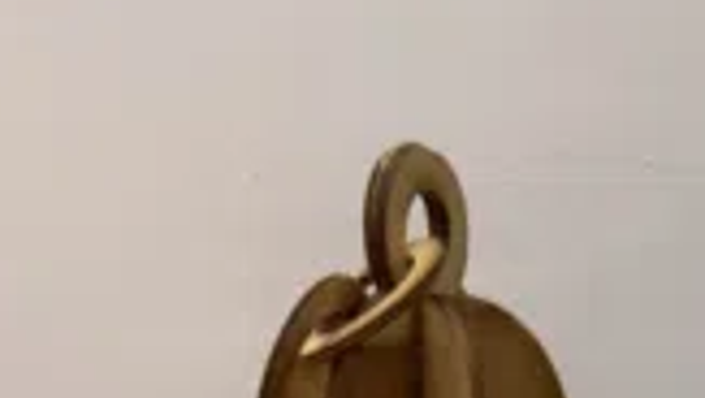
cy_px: 779
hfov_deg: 32.7
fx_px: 1197
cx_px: 424
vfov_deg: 15.4
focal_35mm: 64
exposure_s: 1/50
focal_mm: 6.76
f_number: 1.78
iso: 800
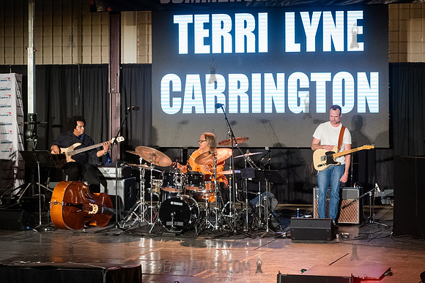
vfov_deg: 11.4
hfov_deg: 17.0
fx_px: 1421
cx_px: 201
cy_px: 169
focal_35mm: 120
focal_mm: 100
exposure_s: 1/640
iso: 6400
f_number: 4.5
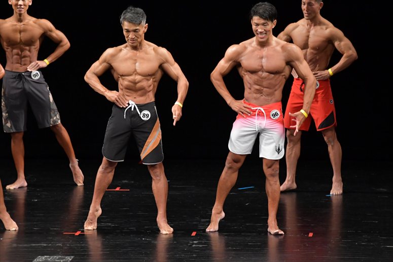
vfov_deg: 4.8
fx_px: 3110
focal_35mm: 285
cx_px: 196
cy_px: 131
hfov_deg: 7.2
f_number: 5.6
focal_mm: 190
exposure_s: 1/400
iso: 3200
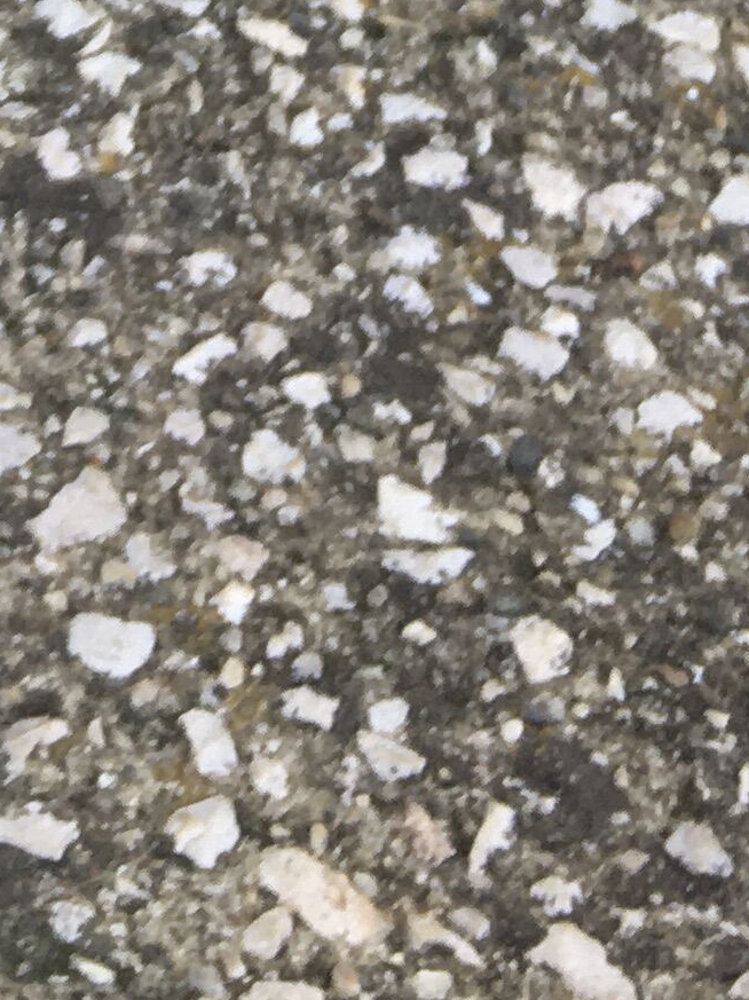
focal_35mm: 134
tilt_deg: -21.5
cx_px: -620
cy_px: -1112
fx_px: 3869
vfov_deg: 12.6
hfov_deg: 10.4
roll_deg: +0.6
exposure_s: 1/50
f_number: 2.2
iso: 32
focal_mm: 4.15
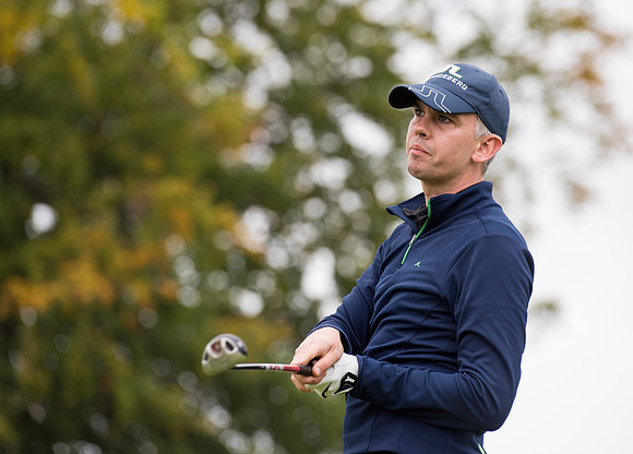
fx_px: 4596
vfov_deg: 5.7
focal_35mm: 255
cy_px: 178
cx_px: 342
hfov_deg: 7.9
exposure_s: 1/1250
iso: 800
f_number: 4
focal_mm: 200
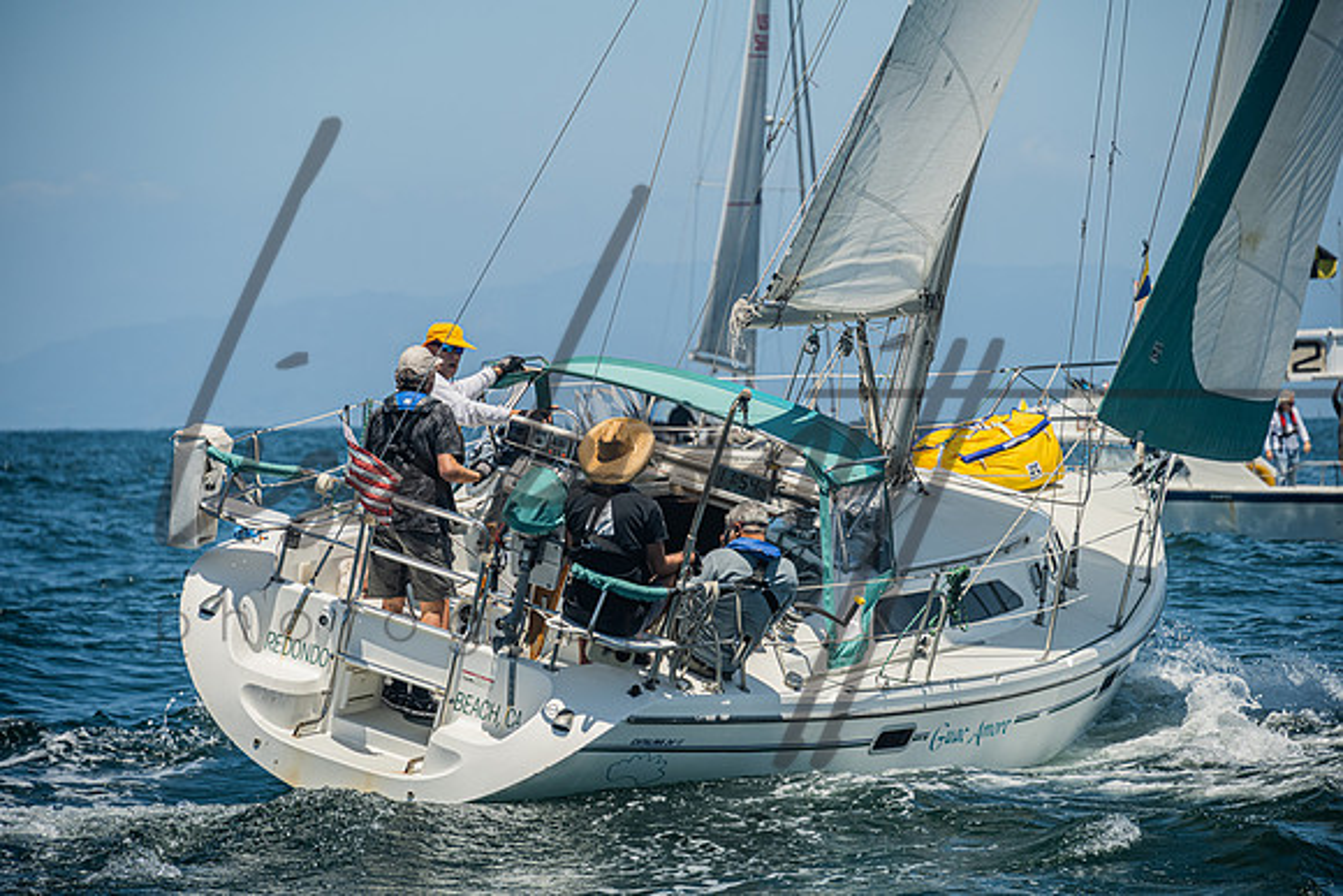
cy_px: 448
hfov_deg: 11.5
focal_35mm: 178
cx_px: 665
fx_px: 6640
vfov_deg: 7.7
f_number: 6.3
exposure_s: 1/1000
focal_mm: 175
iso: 320
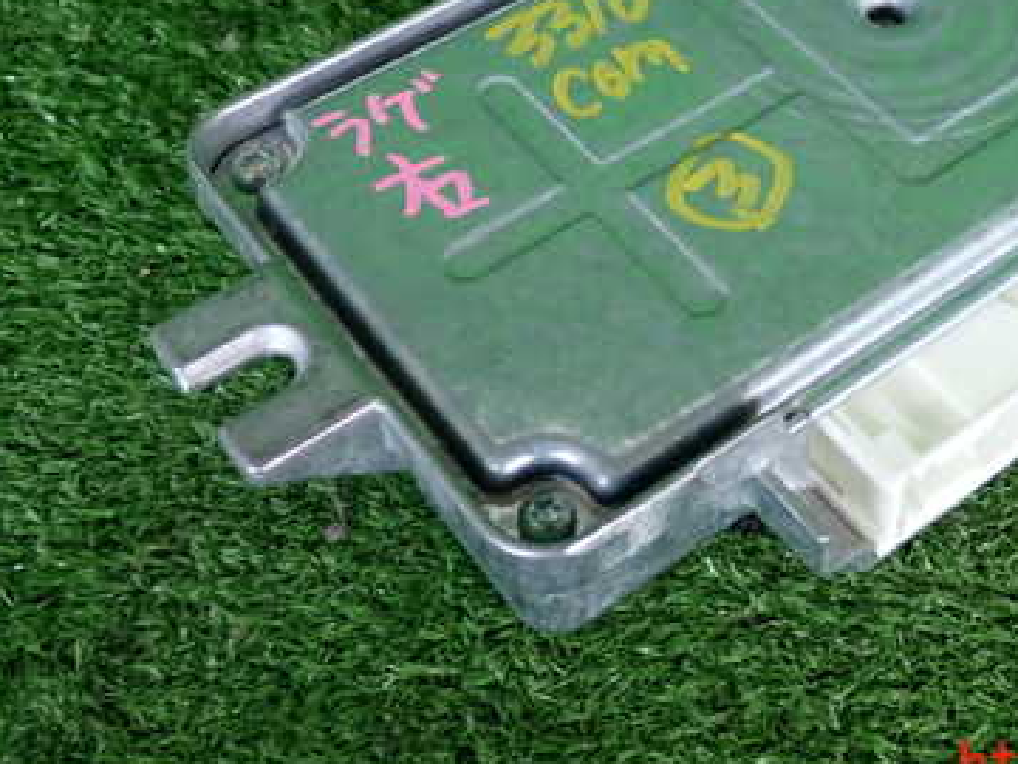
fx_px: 1765
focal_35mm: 60
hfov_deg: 31.7
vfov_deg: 24.1
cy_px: 167
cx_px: 749
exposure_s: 1/80
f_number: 2.5
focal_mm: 6.37
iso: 200
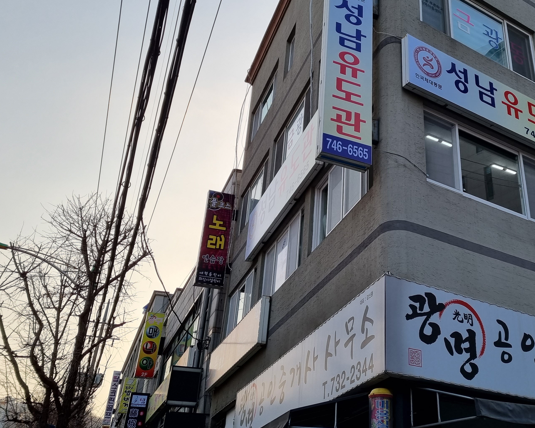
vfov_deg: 37.2
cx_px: 390
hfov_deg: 44.5
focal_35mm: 40
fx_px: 633
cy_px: 179
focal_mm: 5.4
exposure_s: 1/1676
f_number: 1.8
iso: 50
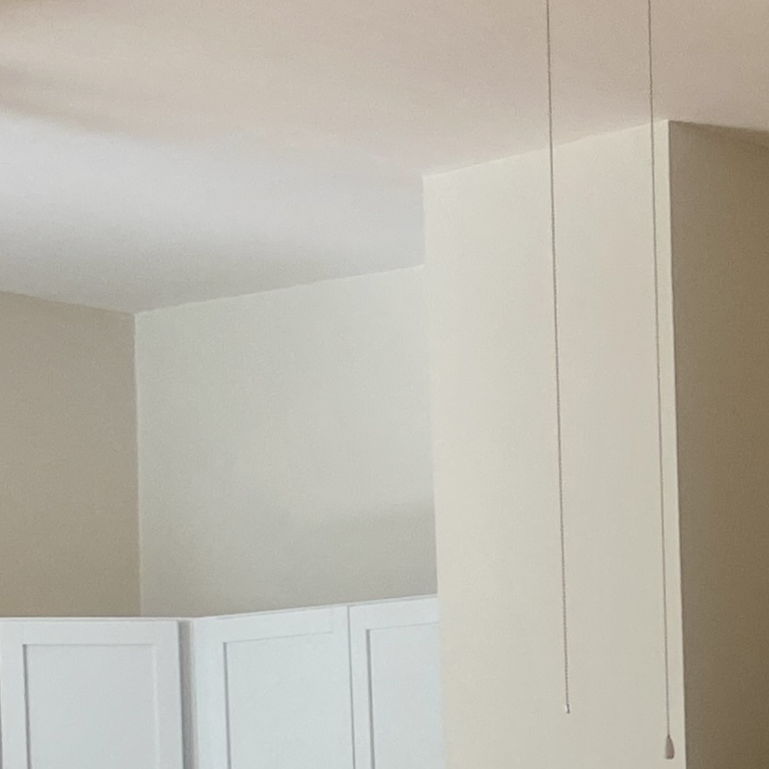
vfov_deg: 14.7
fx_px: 2815
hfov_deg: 14.7
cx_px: 1067
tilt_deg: -2.7
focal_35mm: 112
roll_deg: -0.2
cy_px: 1060
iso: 100
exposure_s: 1/121
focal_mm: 4.25
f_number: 1.8
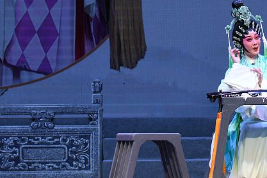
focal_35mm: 259
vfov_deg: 5.3
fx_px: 1921
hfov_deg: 7.9
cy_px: -47
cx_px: 200
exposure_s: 1/125
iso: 250
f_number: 4
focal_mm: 90
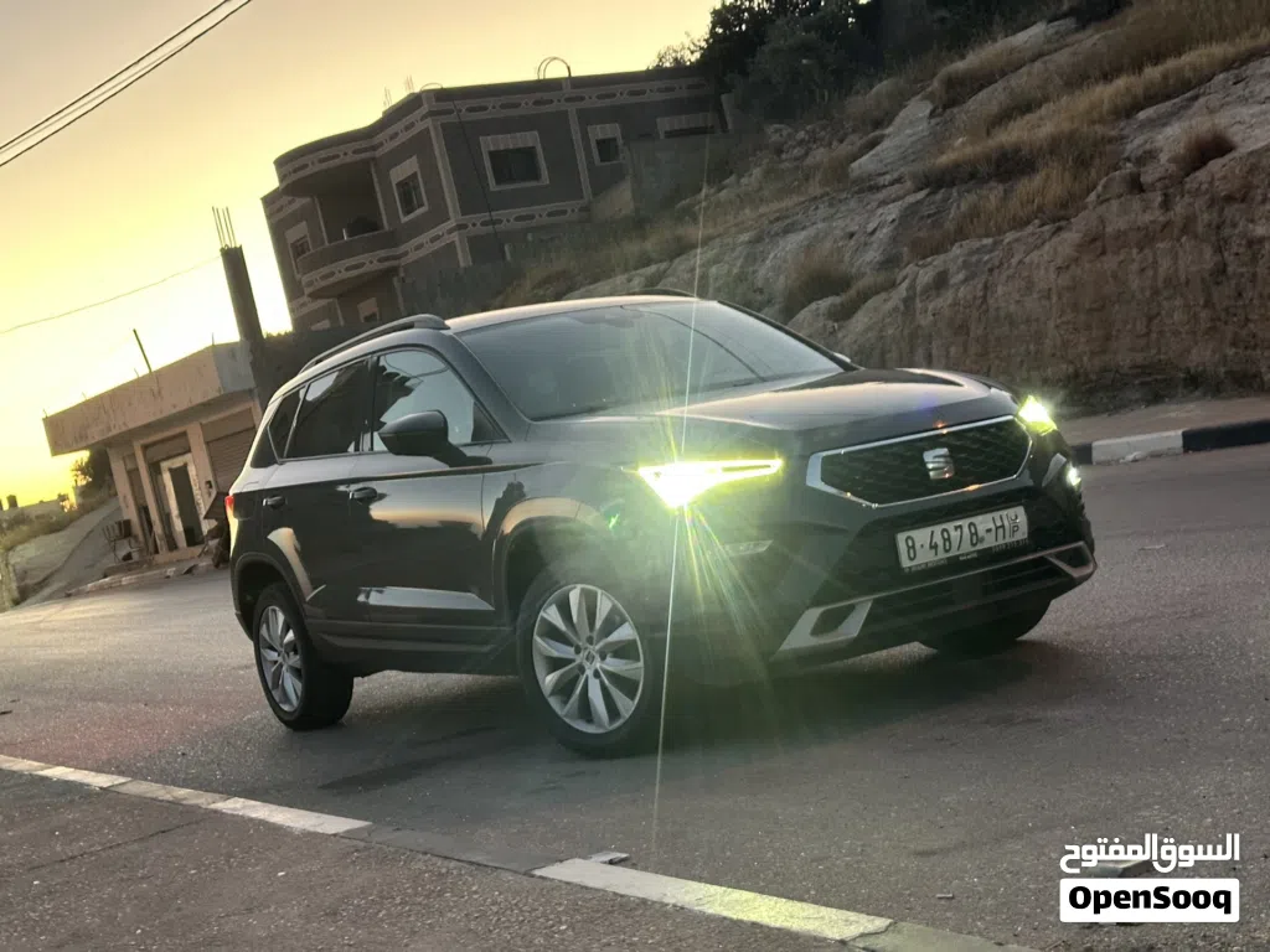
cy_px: 476
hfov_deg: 39.7
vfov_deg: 30.3
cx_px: 635
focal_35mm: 48
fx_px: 1761
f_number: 1.78
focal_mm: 6.86
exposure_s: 1/34
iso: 500
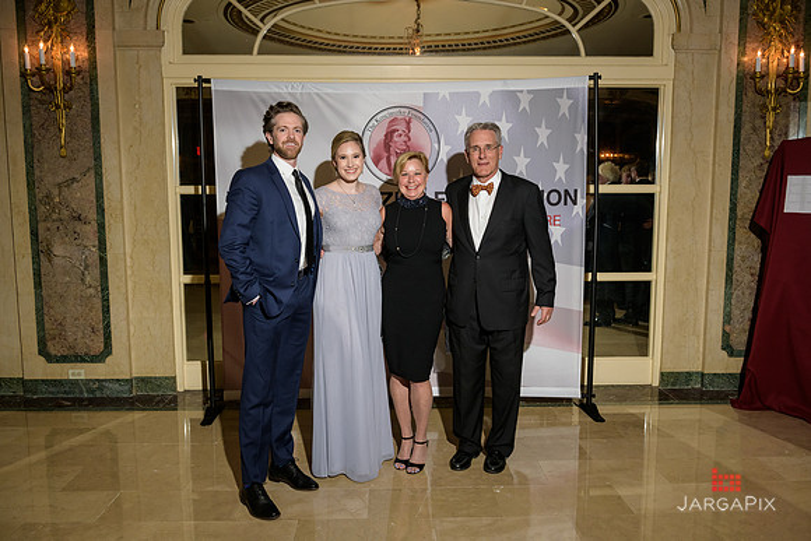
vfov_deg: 45.0
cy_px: 270
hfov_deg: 63.6
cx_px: 406
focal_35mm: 29
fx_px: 653
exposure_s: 1/100
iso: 800
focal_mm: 29
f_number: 5
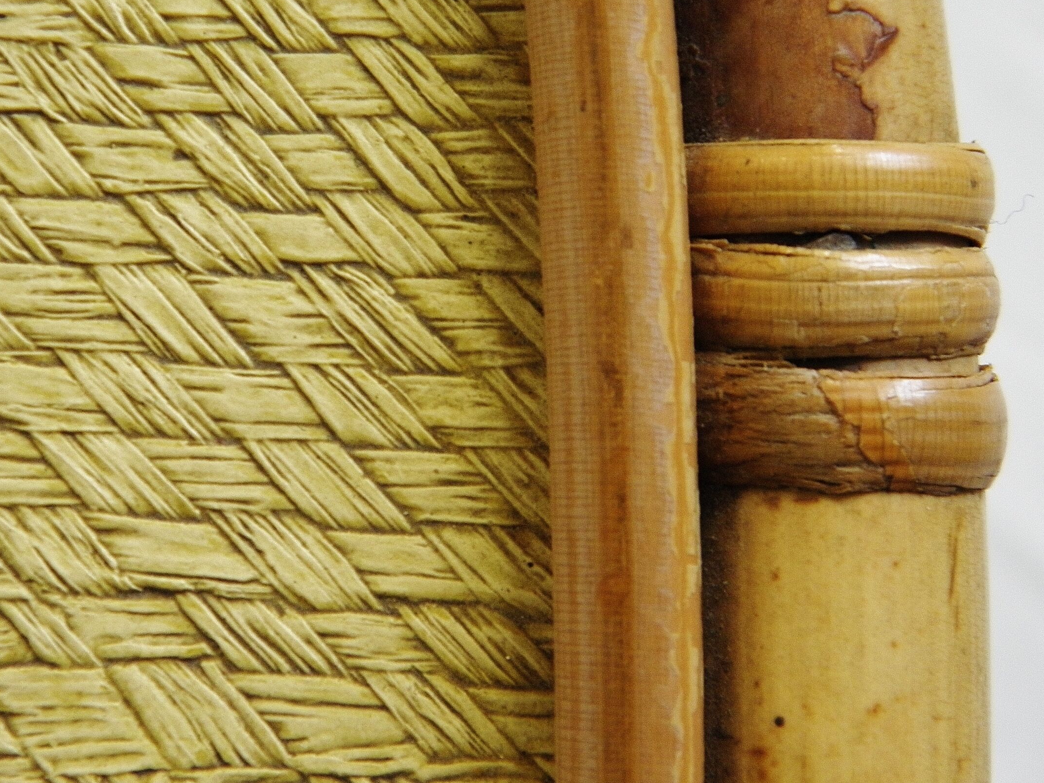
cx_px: 437
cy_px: 379
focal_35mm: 96
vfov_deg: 15.4
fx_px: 2895
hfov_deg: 20.4
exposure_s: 1/20
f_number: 4.4
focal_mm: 14.3
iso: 200
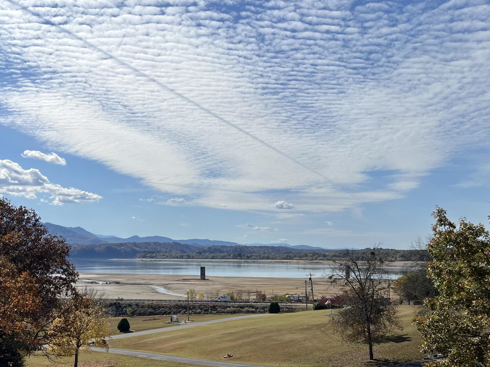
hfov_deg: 41.9
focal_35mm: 45
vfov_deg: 31.9
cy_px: 250
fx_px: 637
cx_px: 202
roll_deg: -0.1
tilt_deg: -0.7
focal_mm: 5.7
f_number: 1.5
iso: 50
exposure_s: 1/11364
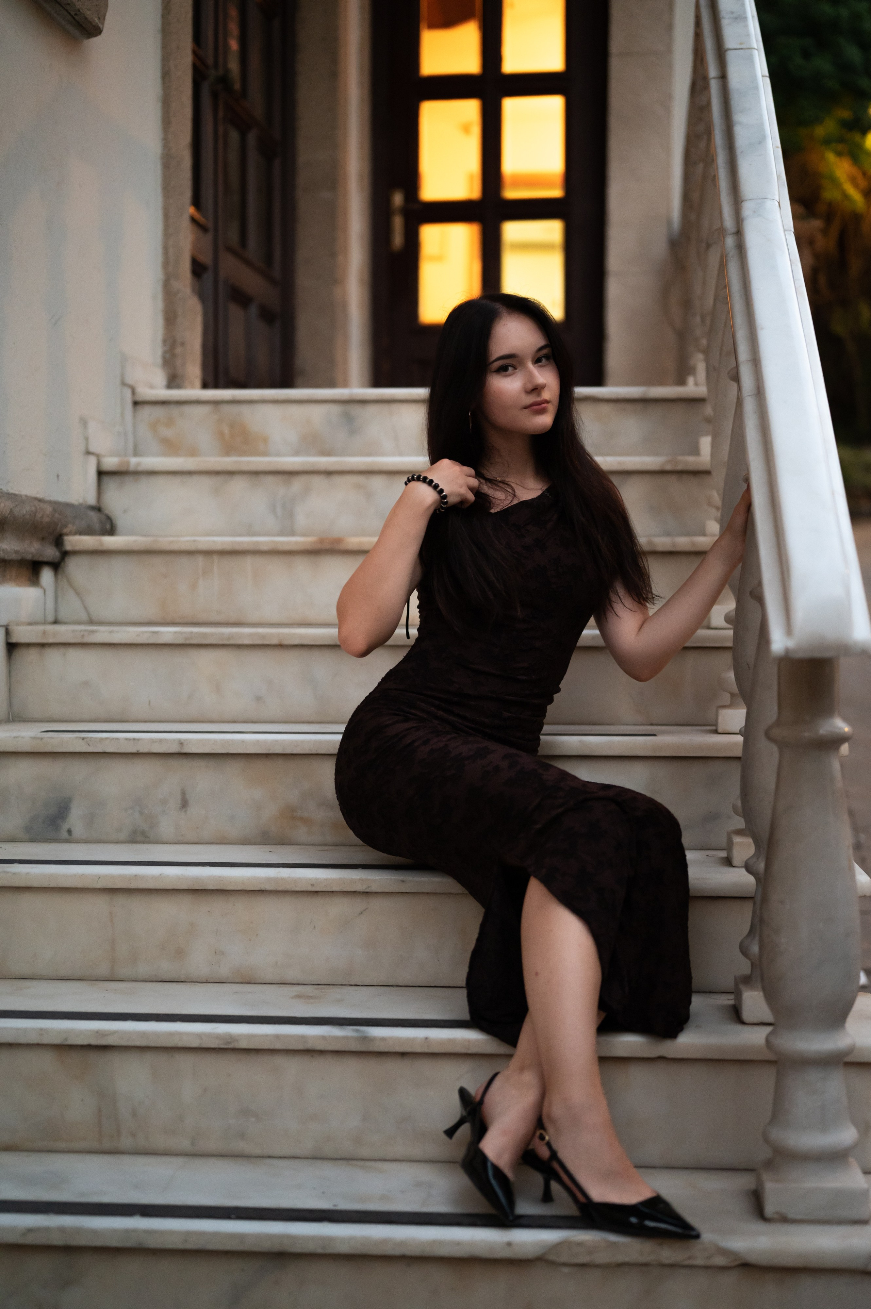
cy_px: 654
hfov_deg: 27.0
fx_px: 1817
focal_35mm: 50
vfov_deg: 39.6
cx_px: 436
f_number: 1.8
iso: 2500
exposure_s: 1/160
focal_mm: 50
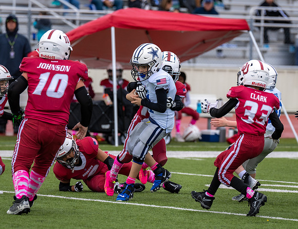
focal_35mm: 340
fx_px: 2951
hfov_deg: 5.8
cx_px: 137
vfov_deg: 4.4
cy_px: 121
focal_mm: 200
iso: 250
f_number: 3.5
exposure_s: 1/1250
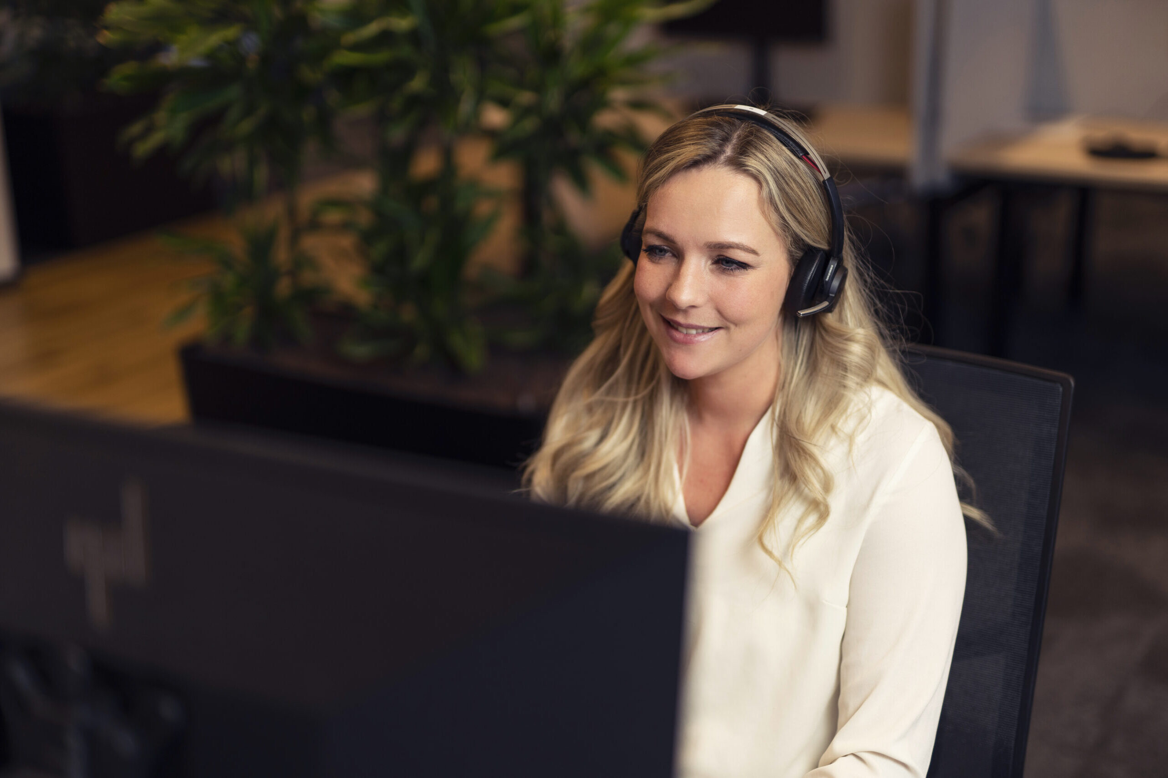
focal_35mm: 50
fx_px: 1622
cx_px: 584
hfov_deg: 39.6
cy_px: 389
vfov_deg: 27.0
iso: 125
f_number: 1.4
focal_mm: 50
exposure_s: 1/400
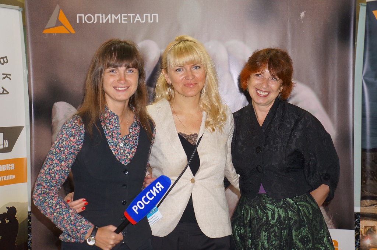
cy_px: 125
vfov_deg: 24.3
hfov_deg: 36.0
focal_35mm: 56
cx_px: 188
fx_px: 580
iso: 800
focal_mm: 37
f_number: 4.5
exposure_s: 1/125
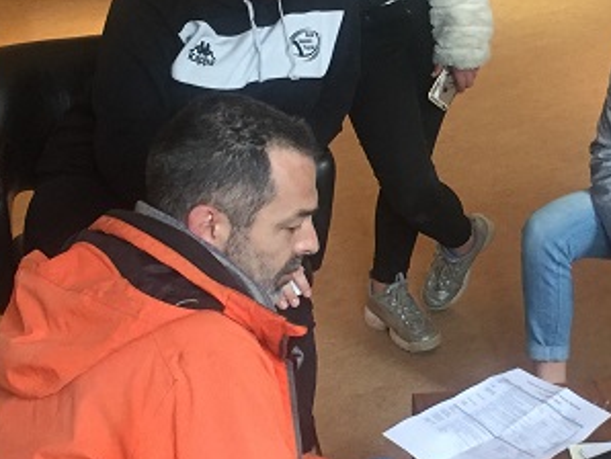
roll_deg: -0.5
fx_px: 1449
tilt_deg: -20.1
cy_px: 178
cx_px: 478
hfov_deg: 23.5
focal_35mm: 82
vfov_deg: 18.0
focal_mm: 4.15
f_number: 2.2
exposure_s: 1/33
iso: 200
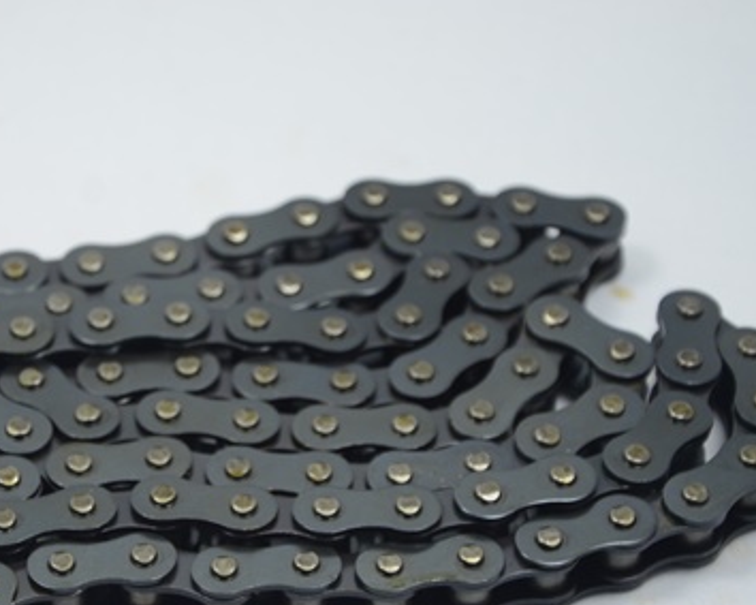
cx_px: 205
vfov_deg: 8.6
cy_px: 383
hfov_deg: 10.7
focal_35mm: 180
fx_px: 4022
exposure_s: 1/50
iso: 160
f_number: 7.1
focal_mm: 75
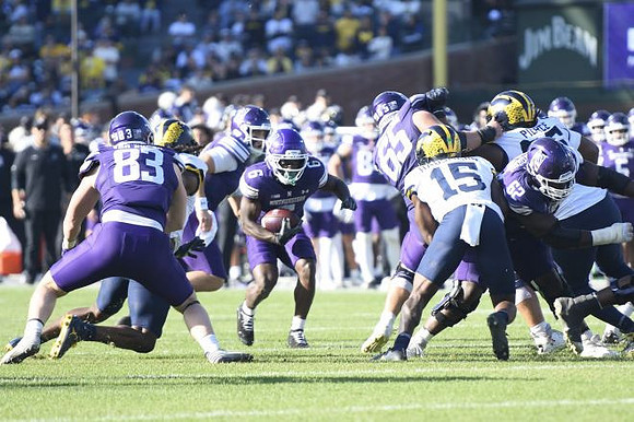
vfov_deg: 4.6
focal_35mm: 300
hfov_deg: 6.9
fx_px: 5280
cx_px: 317
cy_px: 211
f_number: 2.8
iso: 250
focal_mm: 200
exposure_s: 1/1000
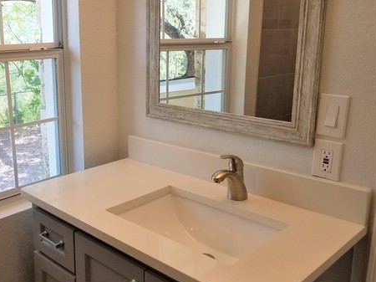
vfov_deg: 38.5
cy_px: 120
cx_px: 112
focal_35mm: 37
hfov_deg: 48.9
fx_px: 402
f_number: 1.7
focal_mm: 4.2
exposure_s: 1/151
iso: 40
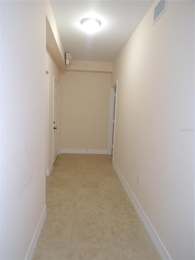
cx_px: 98
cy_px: 130
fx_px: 180
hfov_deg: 56.8
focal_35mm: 24
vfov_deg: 71.6
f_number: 3
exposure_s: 1/34
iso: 200
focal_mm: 4.3
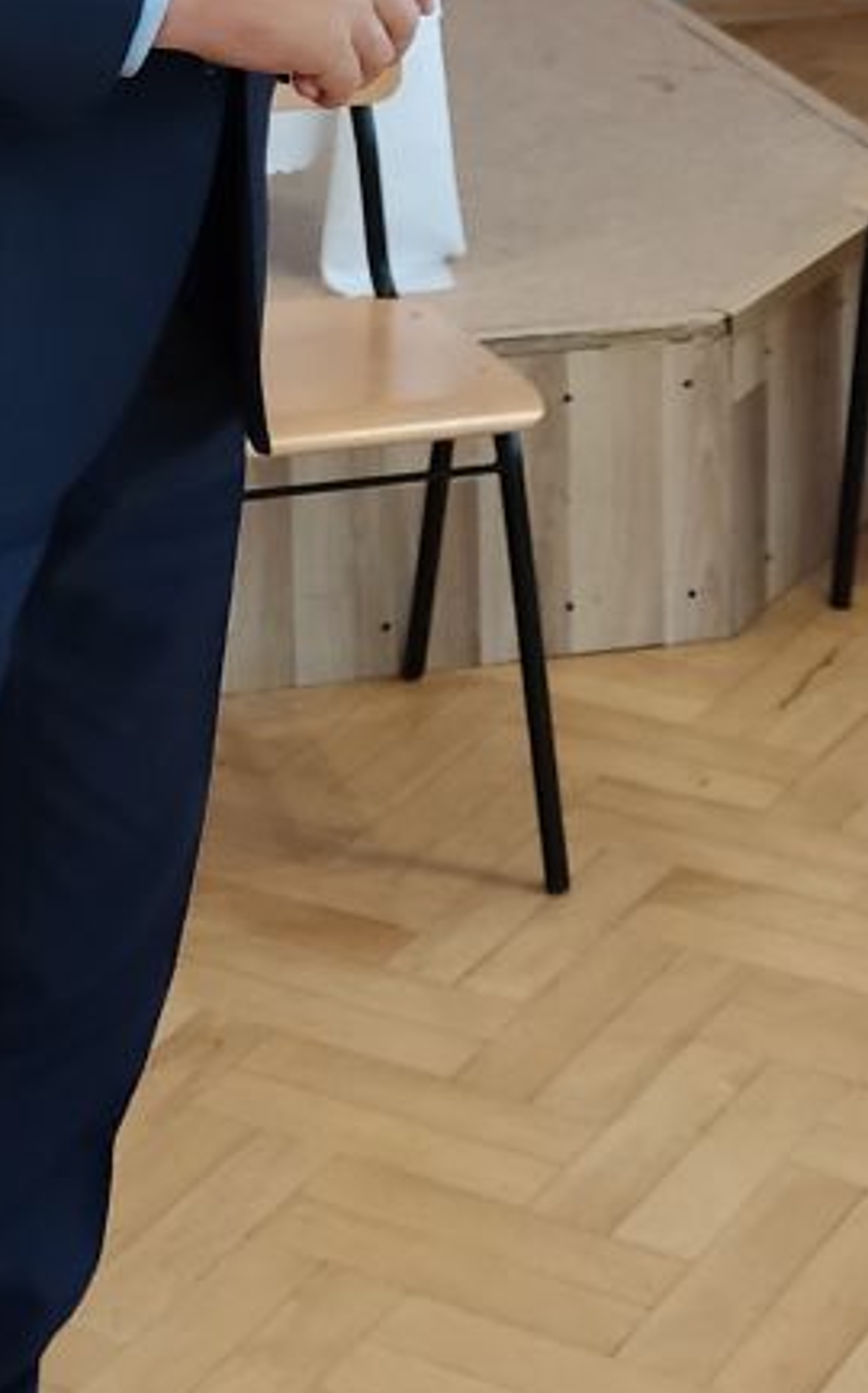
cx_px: 148
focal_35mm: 98
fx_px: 3715
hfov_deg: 13.2
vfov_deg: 20.1
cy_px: -187
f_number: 1.79
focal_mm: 4.71
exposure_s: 1/50
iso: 460
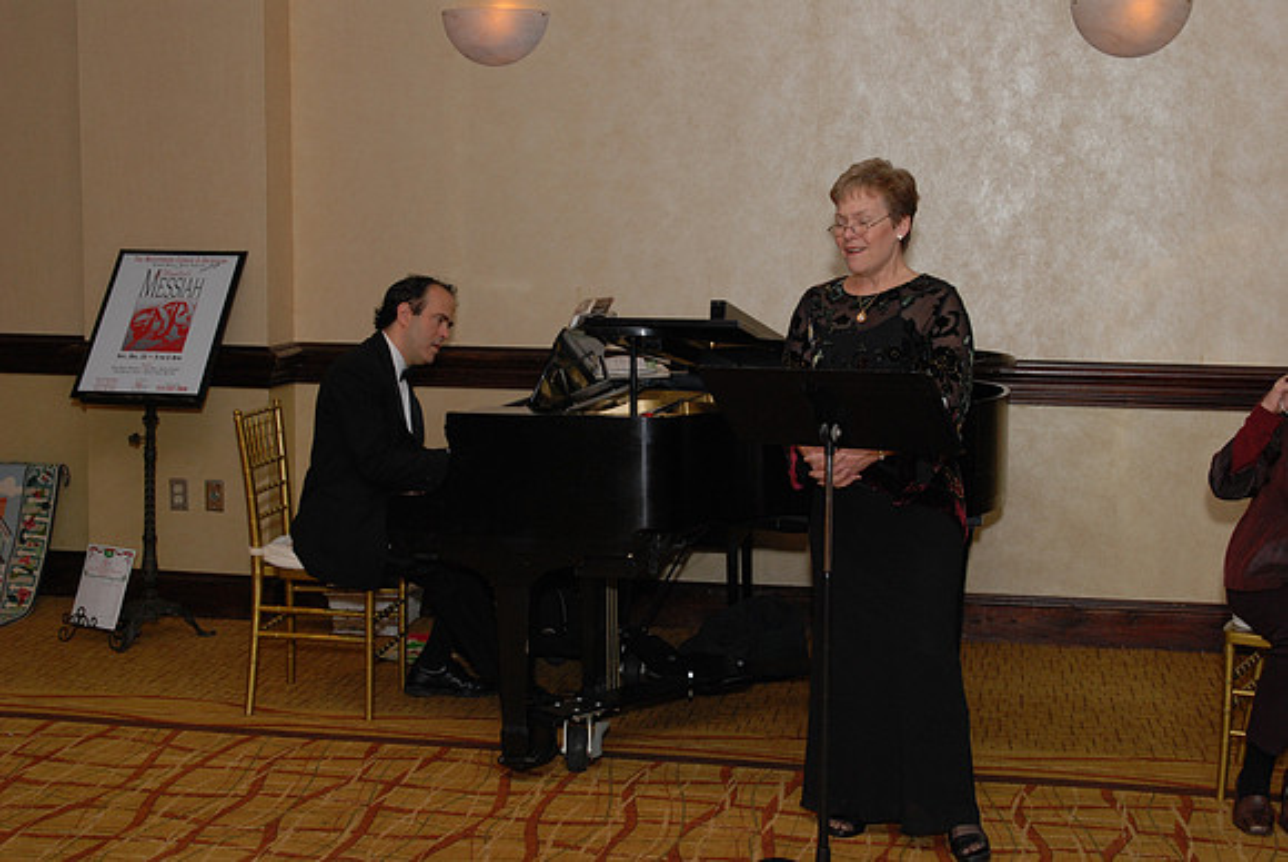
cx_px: 644
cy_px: 431
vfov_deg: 26.5
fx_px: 1826
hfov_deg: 38.8
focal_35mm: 51
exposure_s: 1/100
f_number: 5
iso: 400
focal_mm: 34
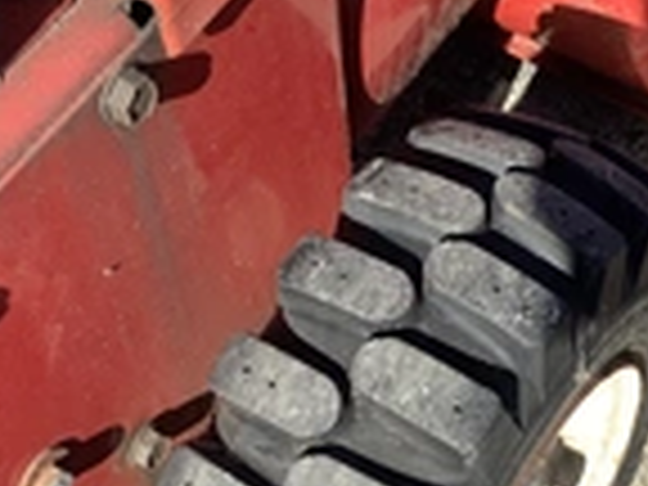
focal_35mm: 86
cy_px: 482
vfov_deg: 16.8
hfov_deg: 22.5
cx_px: 495
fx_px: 1610
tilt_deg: -63.9
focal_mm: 3.3
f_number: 2.4
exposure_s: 1/831
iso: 25
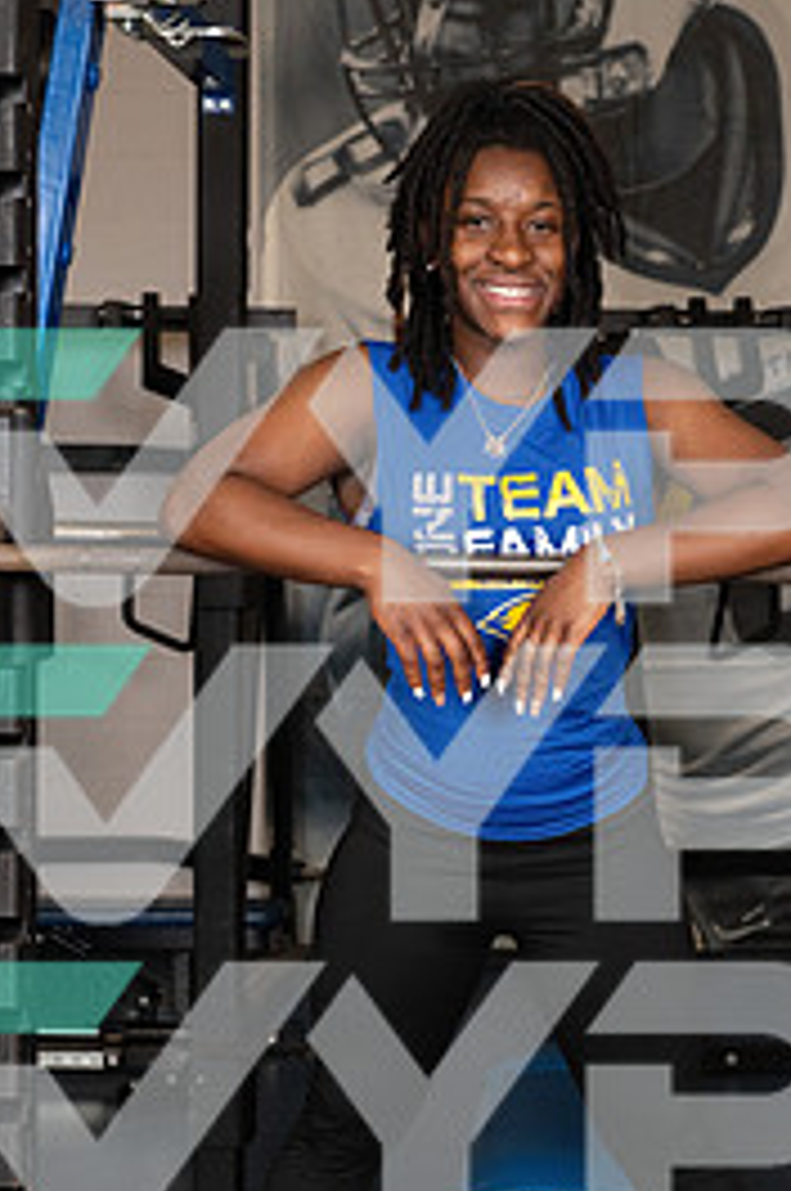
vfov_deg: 23.8
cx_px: 544
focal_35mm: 85
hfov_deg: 16.0
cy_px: 787
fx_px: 2809
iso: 800
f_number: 7.1
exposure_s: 1/250
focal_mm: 50
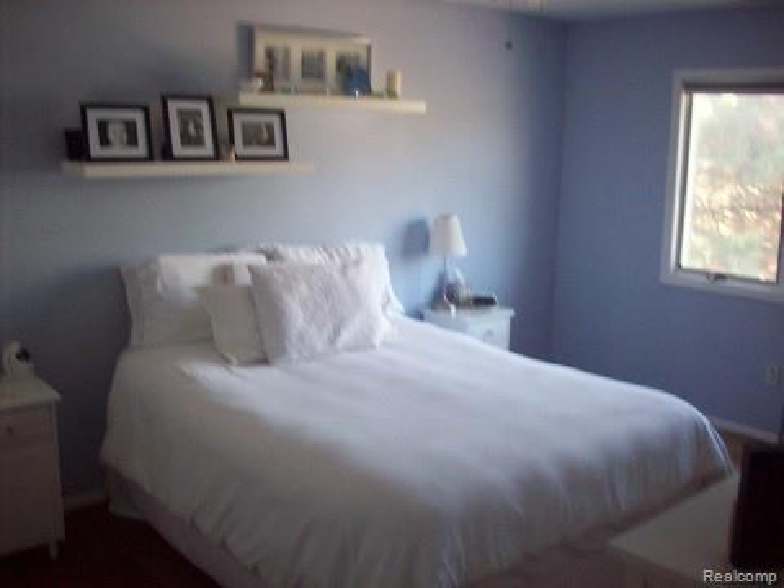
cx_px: 392
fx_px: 838
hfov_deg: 50.1
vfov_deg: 38.7
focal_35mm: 37
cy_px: 294
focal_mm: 6.2
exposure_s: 1/24
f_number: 2.8
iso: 160
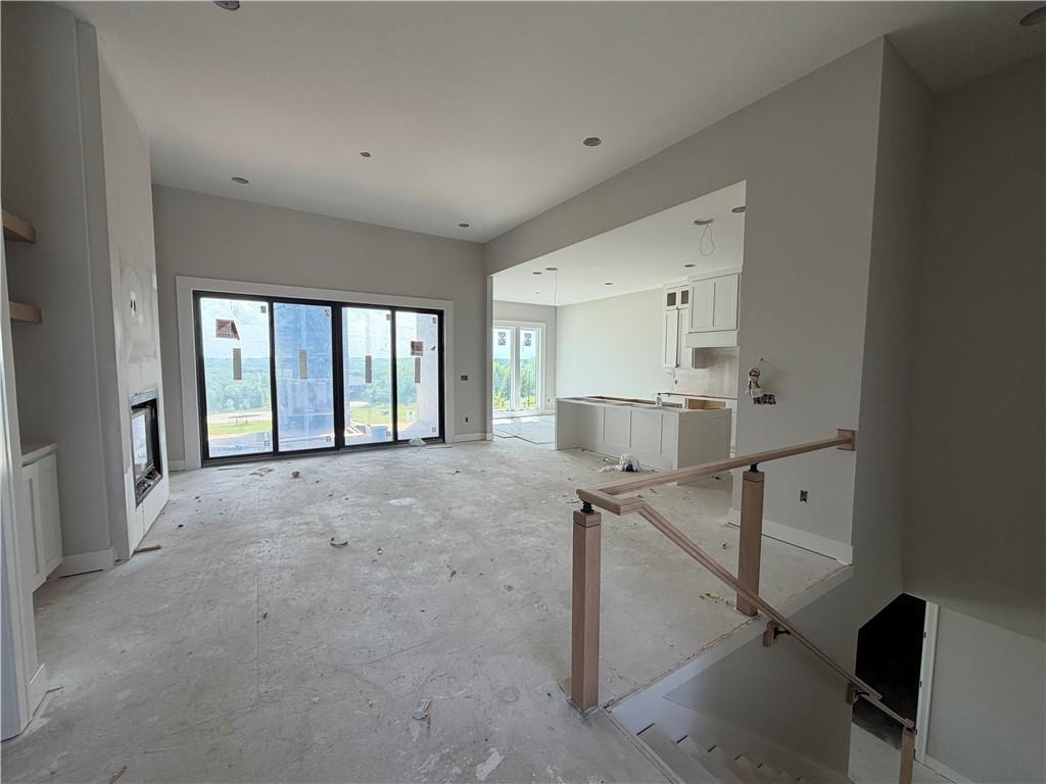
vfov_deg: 85.7
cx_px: 523
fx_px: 423
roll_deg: +0.2
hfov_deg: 102.1
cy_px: 392
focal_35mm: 14
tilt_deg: -3.5
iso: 64
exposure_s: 1/121
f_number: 2.2
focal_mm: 2.22
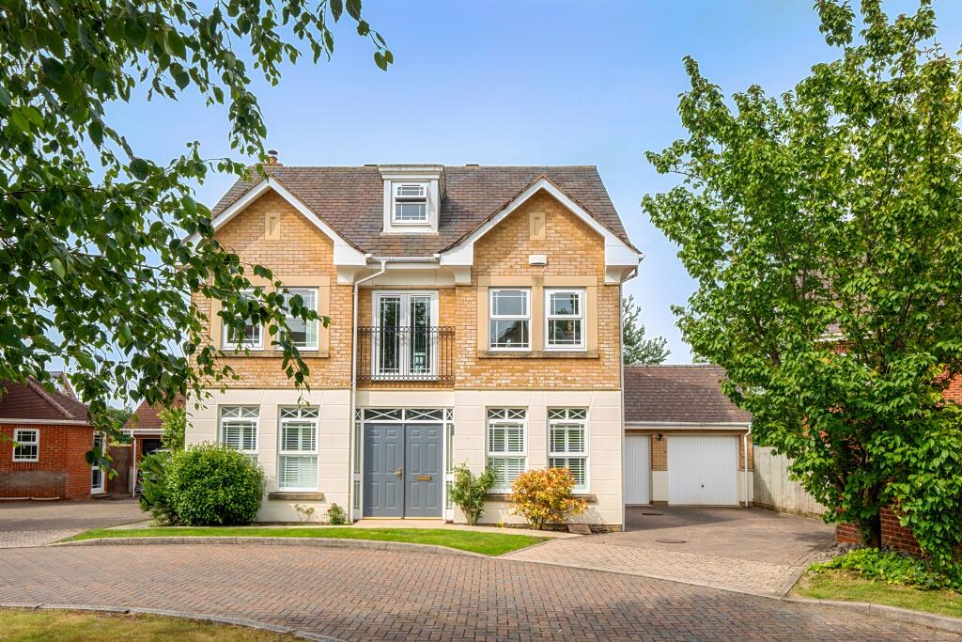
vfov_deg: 53.1
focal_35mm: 24
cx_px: 481
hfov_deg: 73.7
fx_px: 641
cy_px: 321
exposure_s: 1/200
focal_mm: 16
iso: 400
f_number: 8
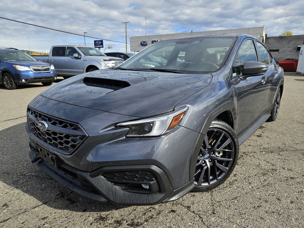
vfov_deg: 58.9
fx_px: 202
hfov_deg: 73.9
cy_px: 114
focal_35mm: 23
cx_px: 152
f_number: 1.8
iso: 25
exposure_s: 1/1262
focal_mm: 5.4
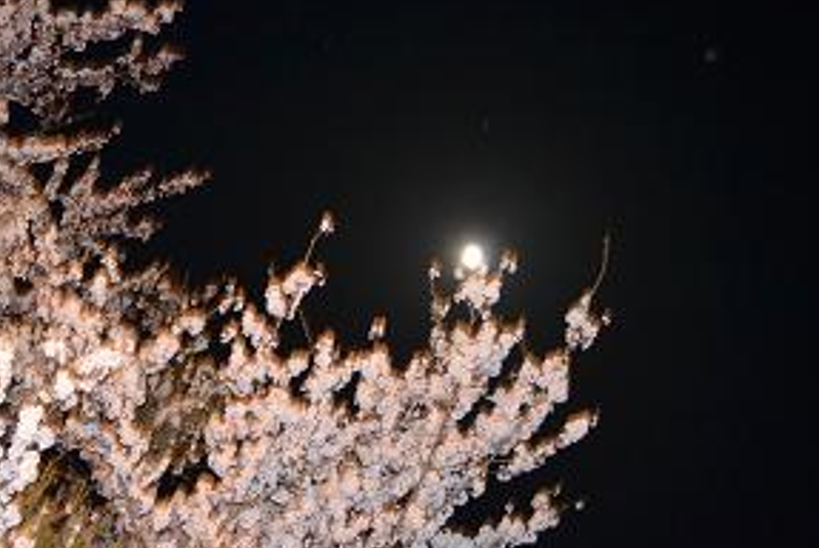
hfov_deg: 37.1
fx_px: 1207
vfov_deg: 25.6
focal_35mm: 53
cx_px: 278
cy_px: 314
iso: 800
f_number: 3.8
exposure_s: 1/1.6
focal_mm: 22
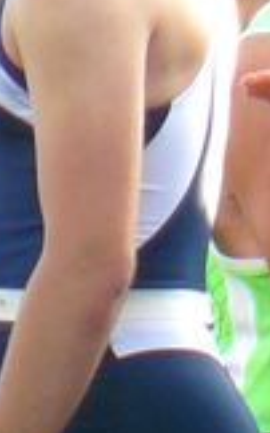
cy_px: 813
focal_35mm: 1247
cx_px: 1112
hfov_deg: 1.0
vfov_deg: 1.7
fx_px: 14708
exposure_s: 1/125
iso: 100
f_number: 3.3
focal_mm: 31
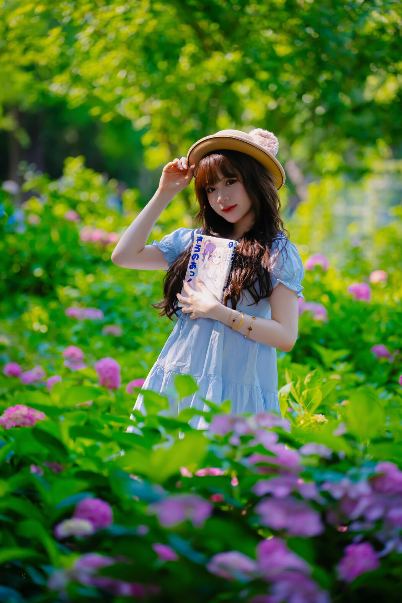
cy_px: 302
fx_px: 2060
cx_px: 201
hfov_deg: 11.1
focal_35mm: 123
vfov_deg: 16.7
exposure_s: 1/400
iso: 100
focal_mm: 123
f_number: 2.8
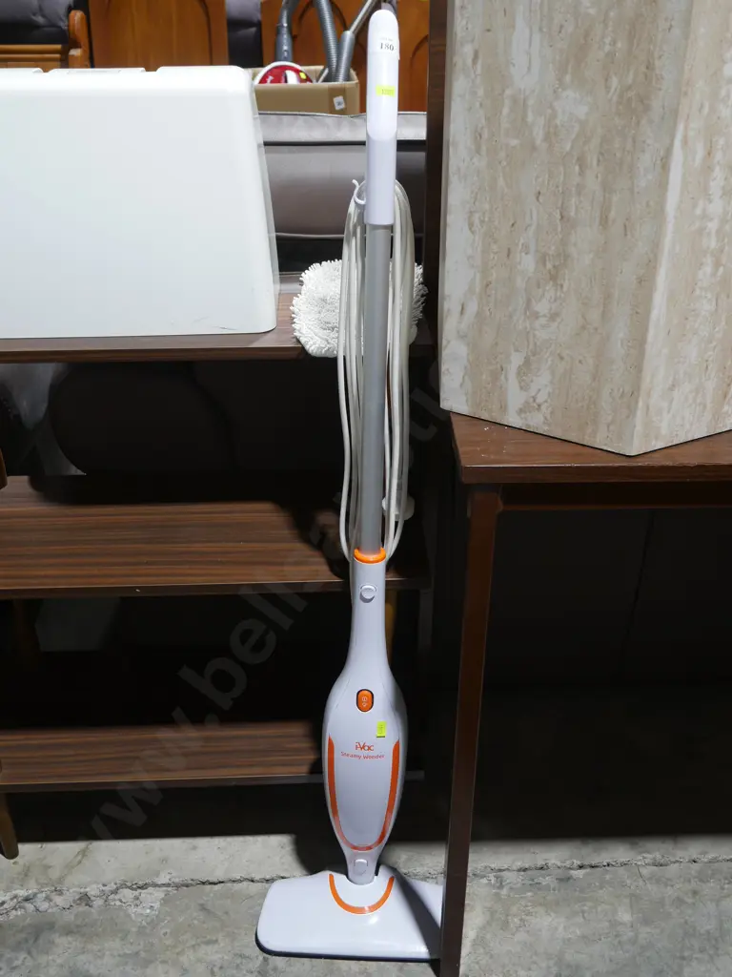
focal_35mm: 36
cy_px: 488
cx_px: 366
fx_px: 1015
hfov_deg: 39.7
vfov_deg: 51.4
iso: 320
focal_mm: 18
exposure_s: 1/60
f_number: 4
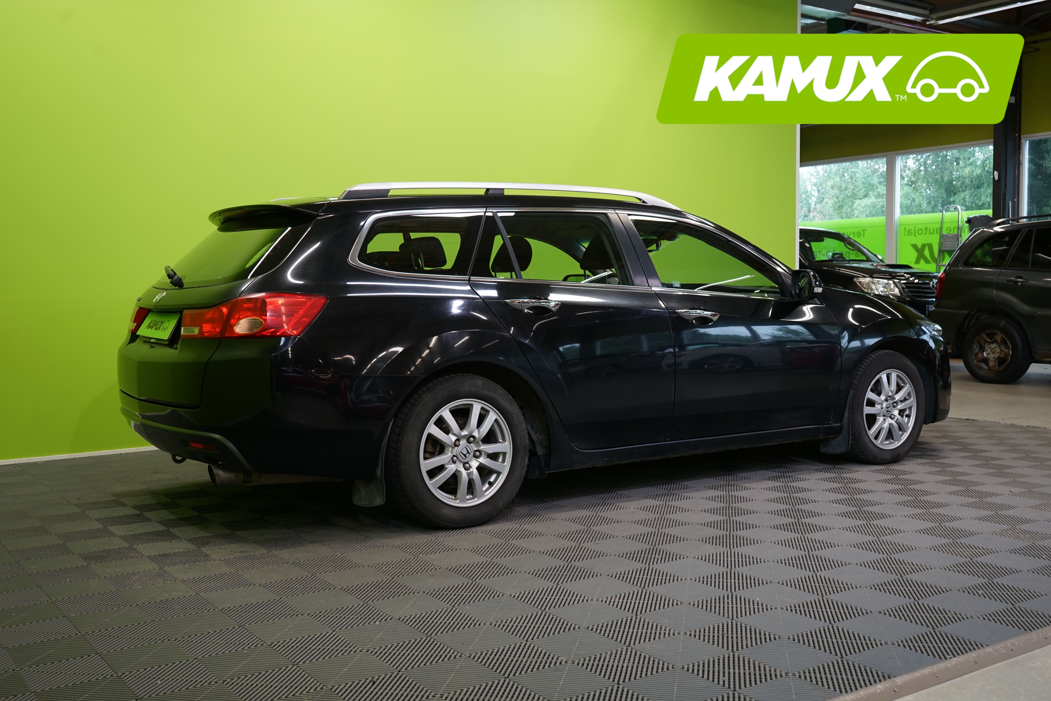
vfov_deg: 36.9
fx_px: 1051
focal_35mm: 36
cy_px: 350
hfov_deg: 53.1
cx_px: 526
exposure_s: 1/30
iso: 500
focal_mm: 36
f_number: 5.6
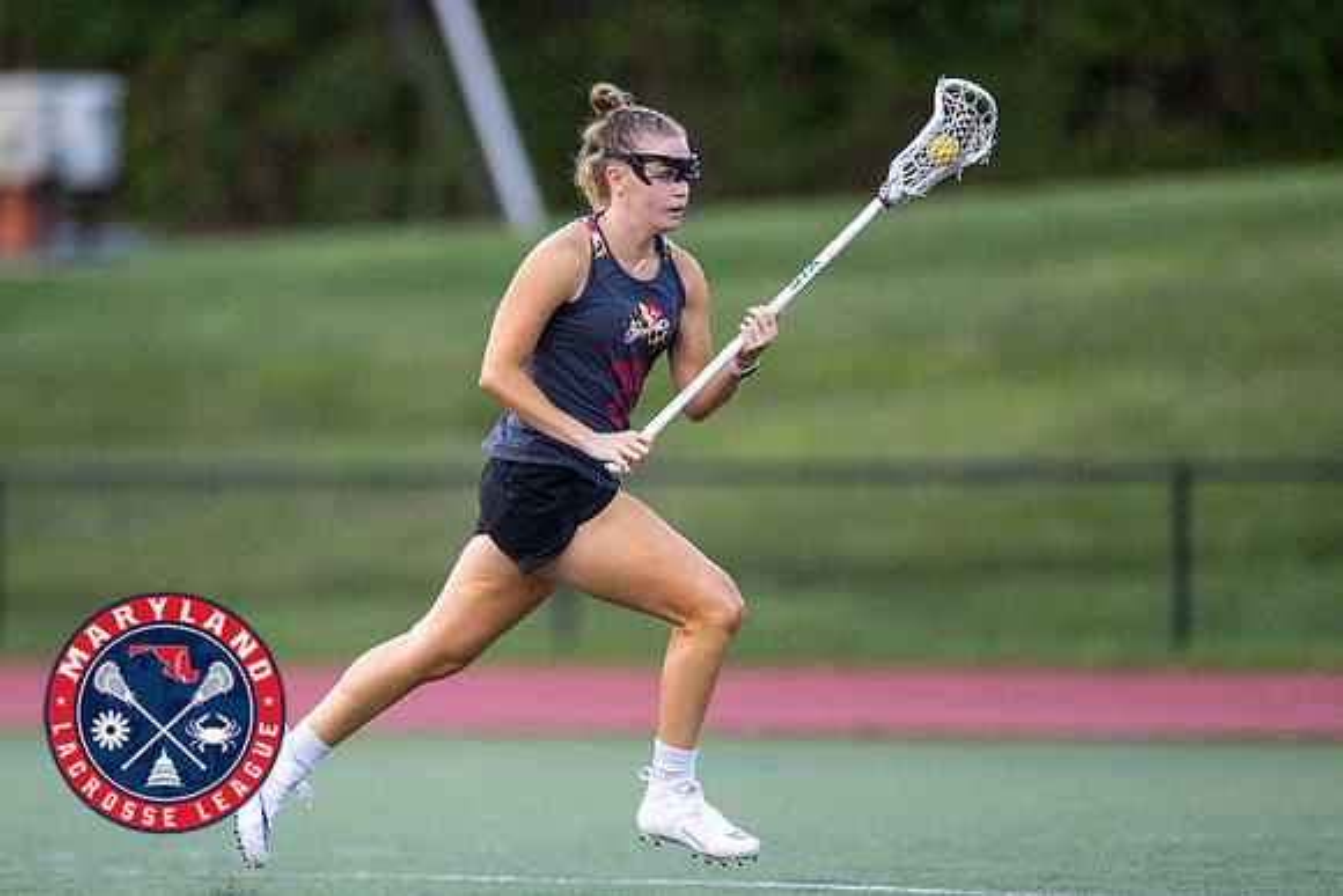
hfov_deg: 3.4
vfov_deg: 2.3
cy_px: 575
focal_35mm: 600
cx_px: 520
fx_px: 22404
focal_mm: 400
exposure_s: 1/1250
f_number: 2.8
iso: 1800
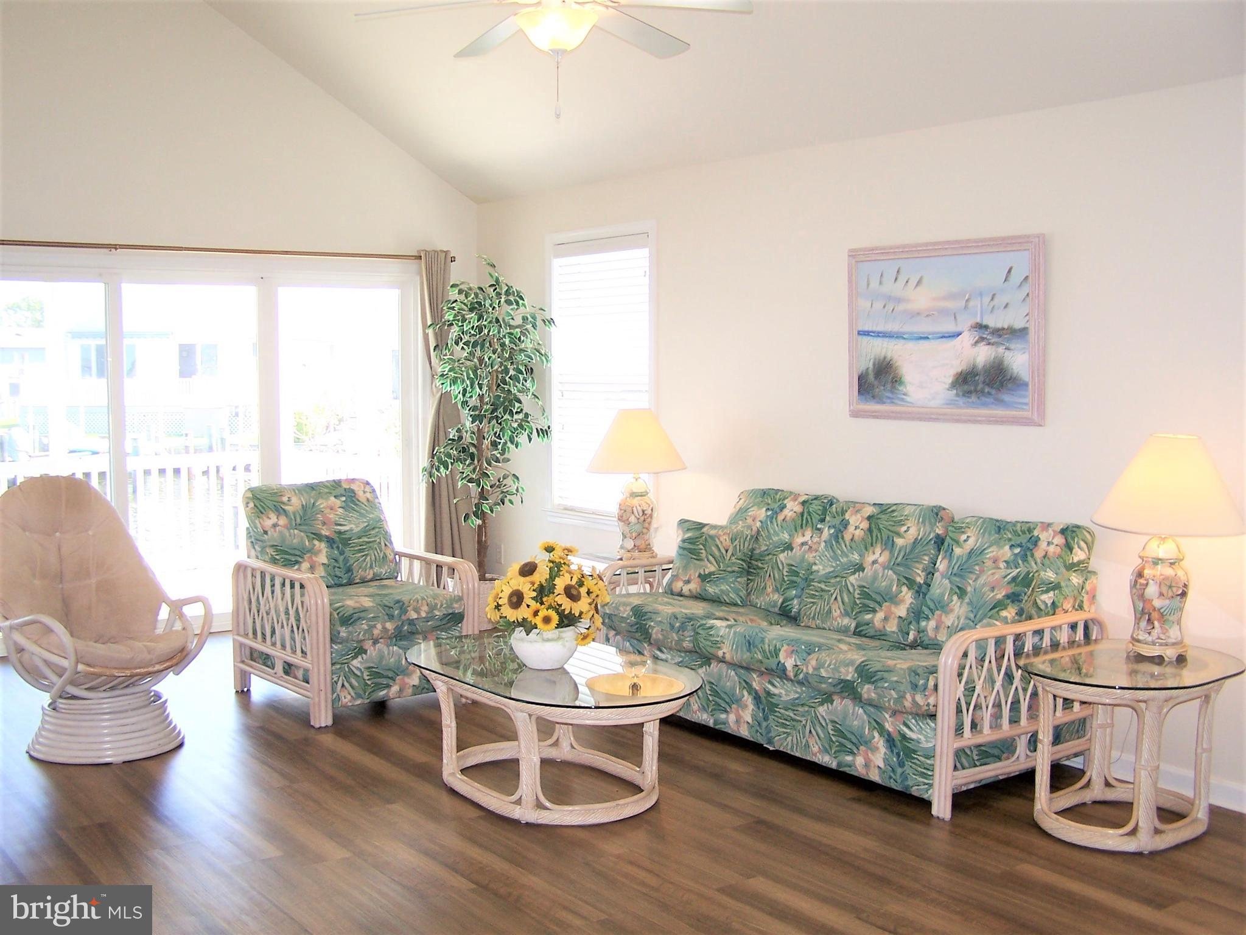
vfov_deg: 37.7
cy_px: 468
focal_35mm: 38
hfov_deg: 49.0
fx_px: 1368
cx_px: 623
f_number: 2.8
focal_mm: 6.3
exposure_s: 1/60
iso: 80
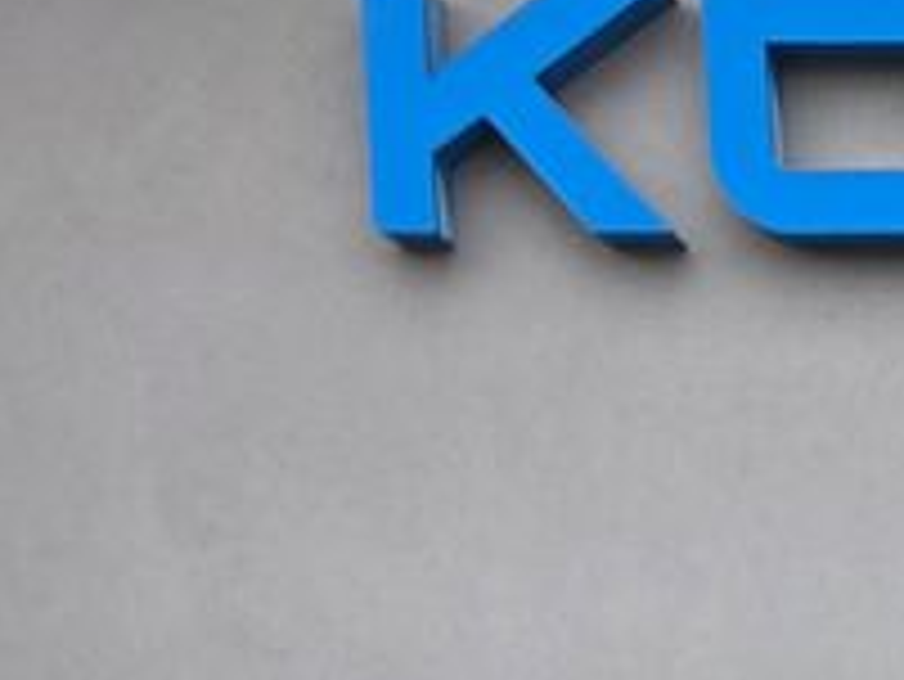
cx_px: 1934
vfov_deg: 11.1
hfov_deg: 13.7
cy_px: 1513
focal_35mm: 117
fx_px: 3057
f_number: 1.8
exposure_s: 1/180
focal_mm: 5.4
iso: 64
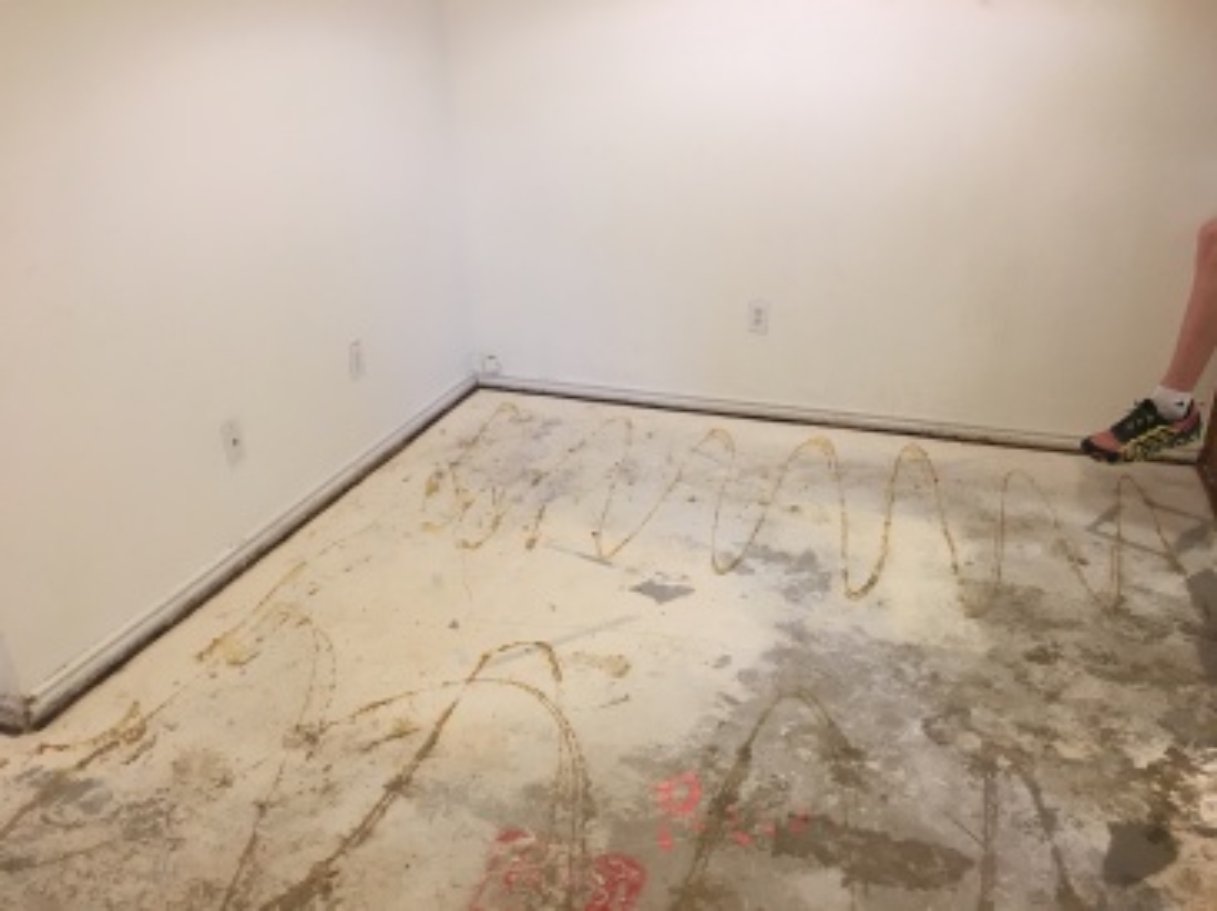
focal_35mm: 29
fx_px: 1019
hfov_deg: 61.7
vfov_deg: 48.2
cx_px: 608
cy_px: 456
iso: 64
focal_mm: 4.15
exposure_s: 1/30
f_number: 2.2
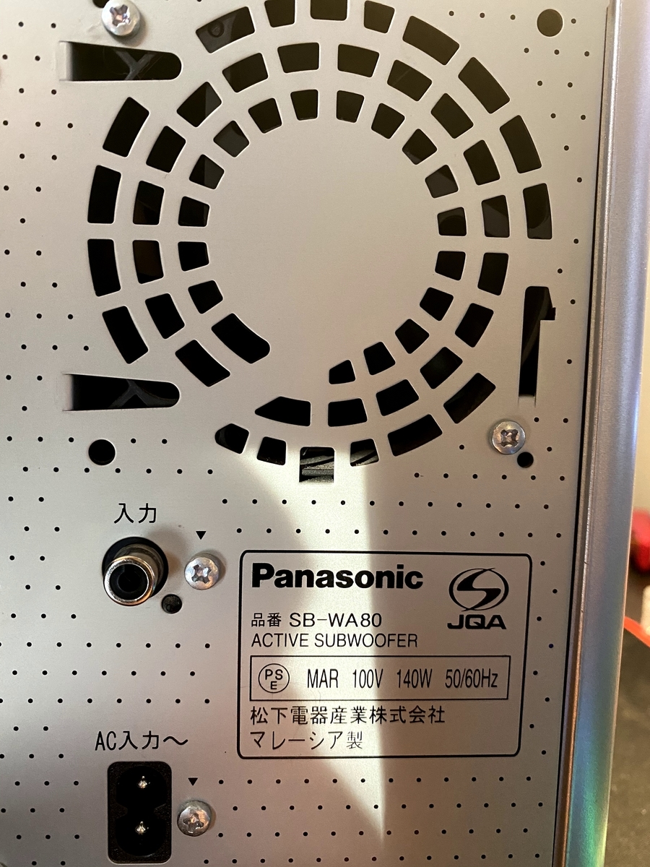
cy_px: 434
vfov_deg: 67.3
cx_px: 325
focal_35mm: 26
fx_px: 651
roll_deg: -2.3
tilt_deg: -4.8
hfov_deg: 53.1
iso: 400
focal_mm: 4.25
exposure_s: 1/33
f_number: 1.8
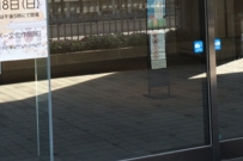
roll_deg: +2.3
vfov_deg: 14.0
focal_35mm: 95
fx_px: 641
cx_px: 78
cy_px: -32
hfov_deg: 21.4
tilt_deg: +0.2
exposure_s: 1/120
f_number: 2.2
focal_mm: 4.15
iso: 40
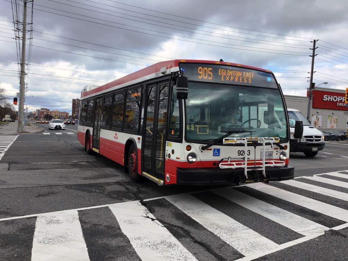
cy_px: 130
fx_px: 312
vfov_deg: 45.4
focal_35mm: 31
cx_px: 174
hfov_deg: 58.4
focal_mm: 3.3
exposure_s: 1/849
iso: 25
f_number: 2.4
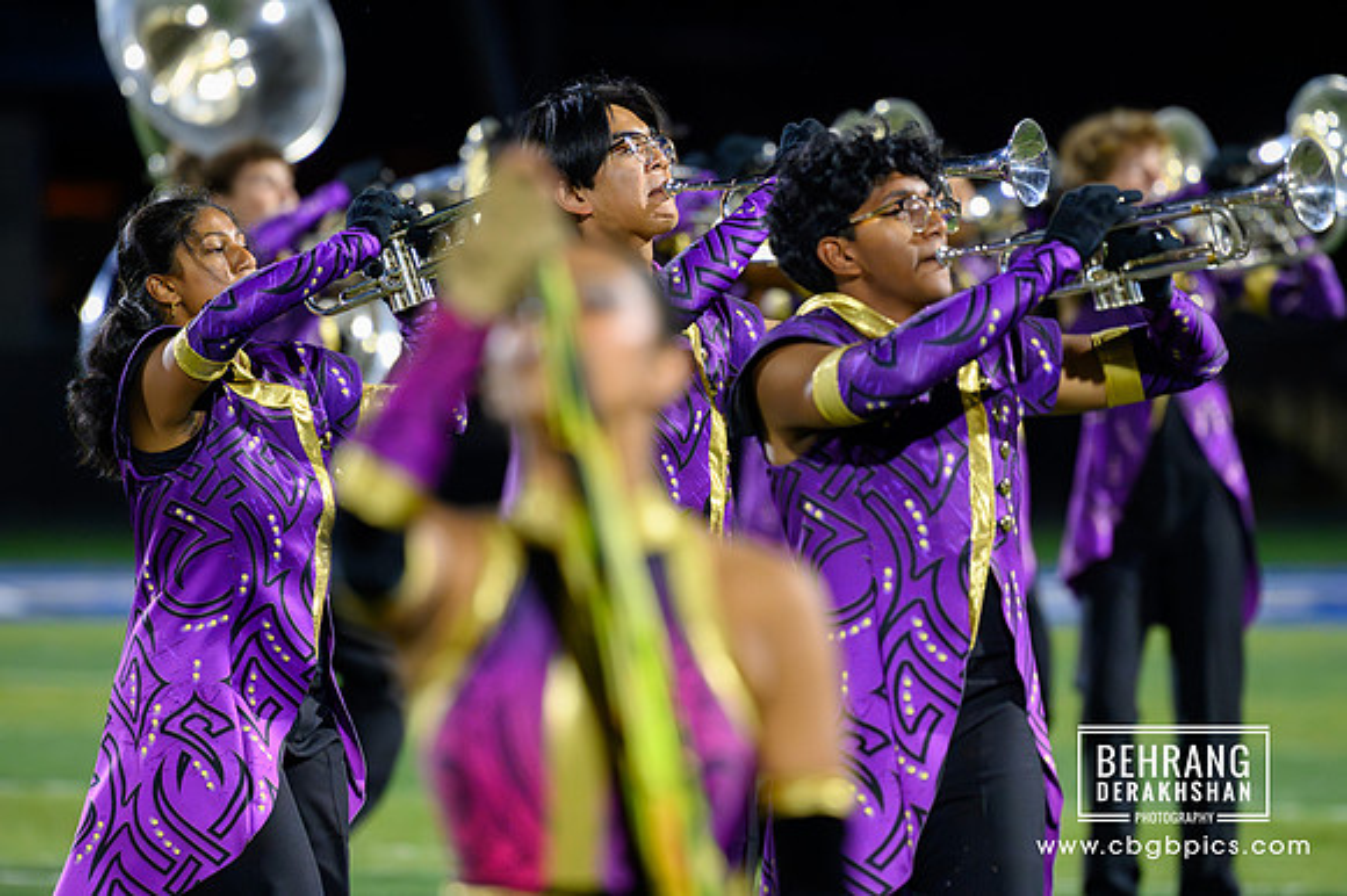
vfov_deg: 3.3
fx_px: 15332
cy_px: 448
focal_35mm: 410
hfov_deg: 5.0
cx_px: 674
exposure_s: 1/500
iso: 12800
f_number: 5.6
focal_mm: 410
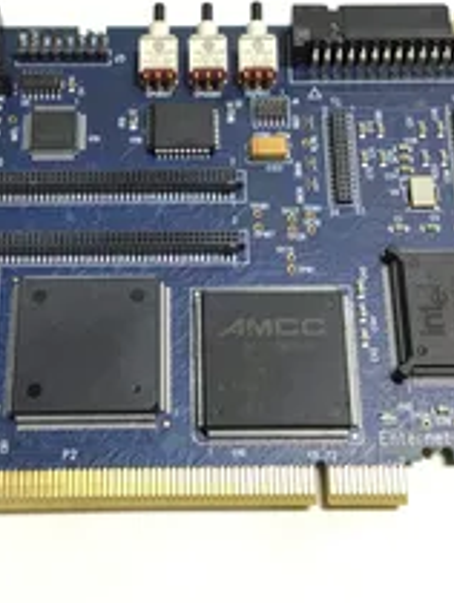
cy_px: 281
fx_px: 1030
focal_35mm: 59
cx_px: 201
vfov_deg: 32.7
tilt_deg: -65.4
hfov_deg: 24.9
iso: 25
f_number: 2.4
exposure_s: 1/60
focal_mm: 3.3
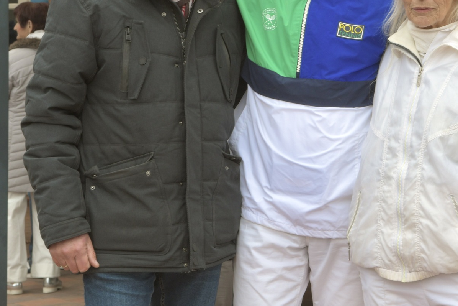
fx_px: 1463
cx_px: 303
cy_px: 71
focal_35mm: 115
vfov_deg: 11.9
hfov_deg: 17.7
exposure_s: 1/100
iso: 250
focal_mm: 48
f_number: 10
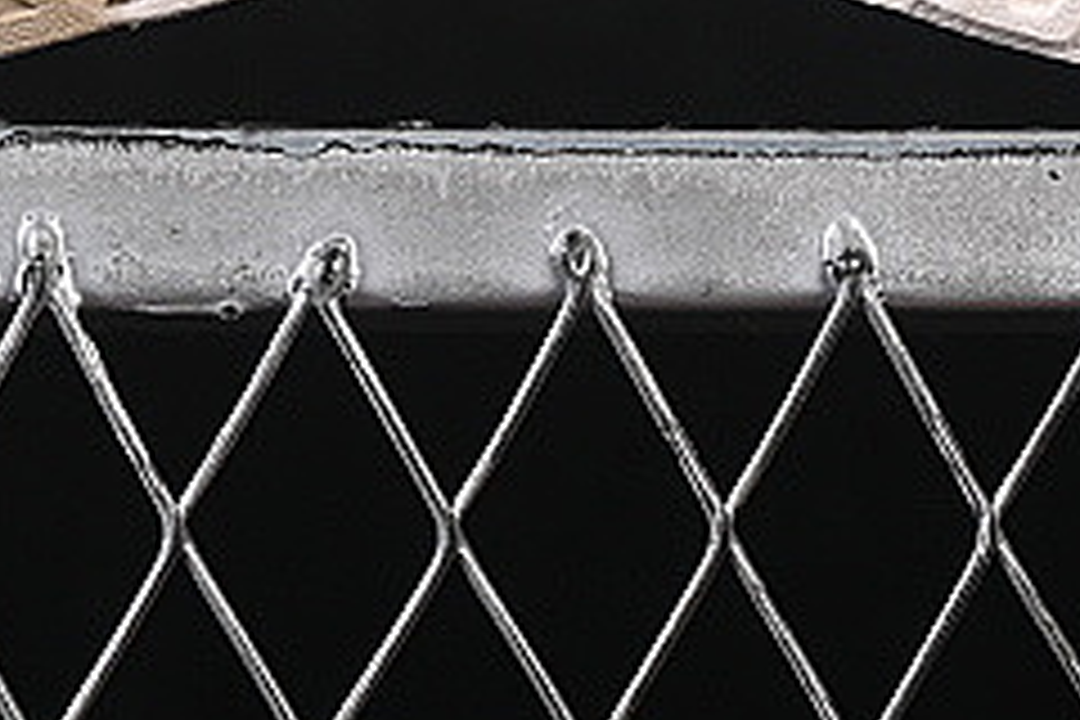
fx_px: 10109
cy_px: -878
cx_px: 356
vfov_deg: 4.0
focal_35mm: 337
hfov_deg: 6.1
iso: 160
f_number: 8
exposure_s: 1/80
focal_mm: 50
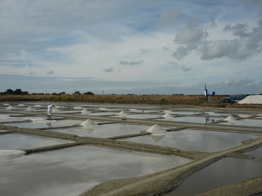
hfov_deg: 49.0
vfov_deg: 37.7
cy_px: 98
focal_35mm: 38
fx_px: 288
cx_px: 131
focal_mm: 6.3
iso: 100
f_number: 8
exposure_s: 1/400
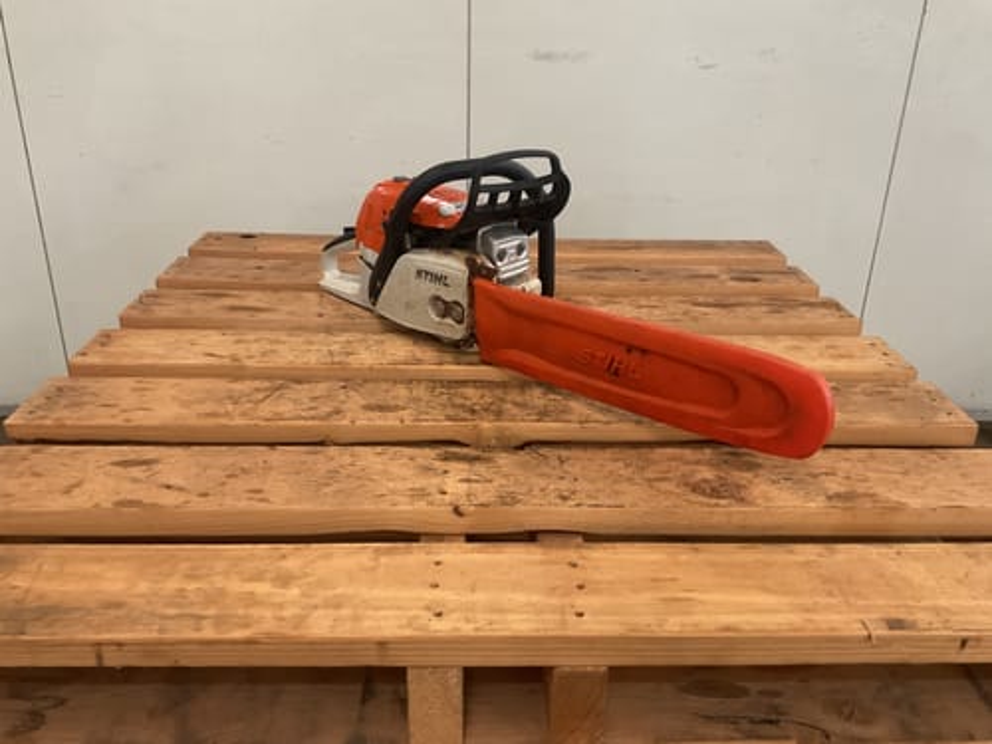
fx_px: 831
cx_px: 496
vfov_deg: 48.2
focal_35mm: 29
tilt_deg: -25.9
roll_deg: -2.2
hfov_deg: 61.7
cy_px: 372
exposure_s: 1/40
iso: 250
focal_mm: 3
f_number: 1.8
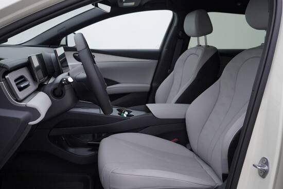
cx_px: 142
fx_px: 283
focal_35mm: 36
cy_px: 94
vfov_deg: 36.9
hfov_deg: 53.1
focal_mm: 24
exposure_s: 1/60
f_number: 3.5
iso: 125
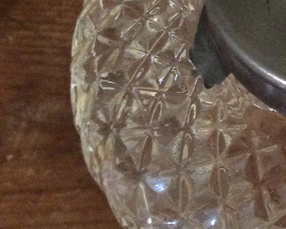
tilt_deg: -63.4
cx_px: 366
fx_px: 685
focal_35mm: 81
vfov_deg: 18.7
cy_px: 42
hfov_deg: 21.4
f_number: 2.4
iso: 400
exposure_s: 1/17
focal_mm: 3.3
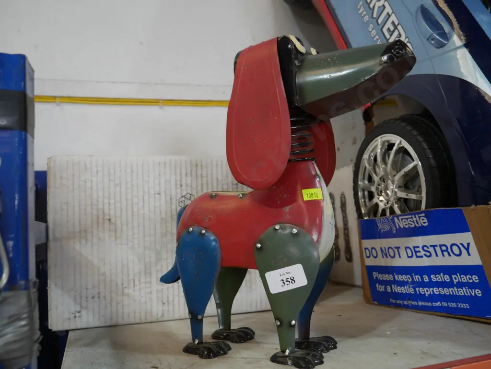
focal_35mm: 32
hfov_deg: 56.8
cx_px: 246
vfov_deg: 44.2
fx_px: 454
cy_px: 184
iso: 400
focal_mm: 16
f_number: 3.6
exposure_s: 1/60
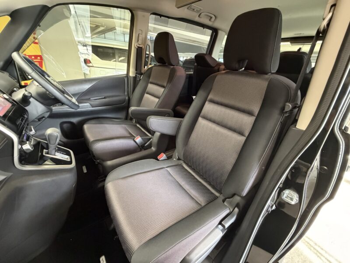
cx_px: 175
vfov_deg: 85.7
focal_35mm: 14
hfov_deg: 102.1
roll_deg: -5.6
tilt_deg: -25.6
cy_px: 132
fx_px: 142
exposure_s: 1/50
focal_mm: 2.22
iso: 800
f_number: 2.2
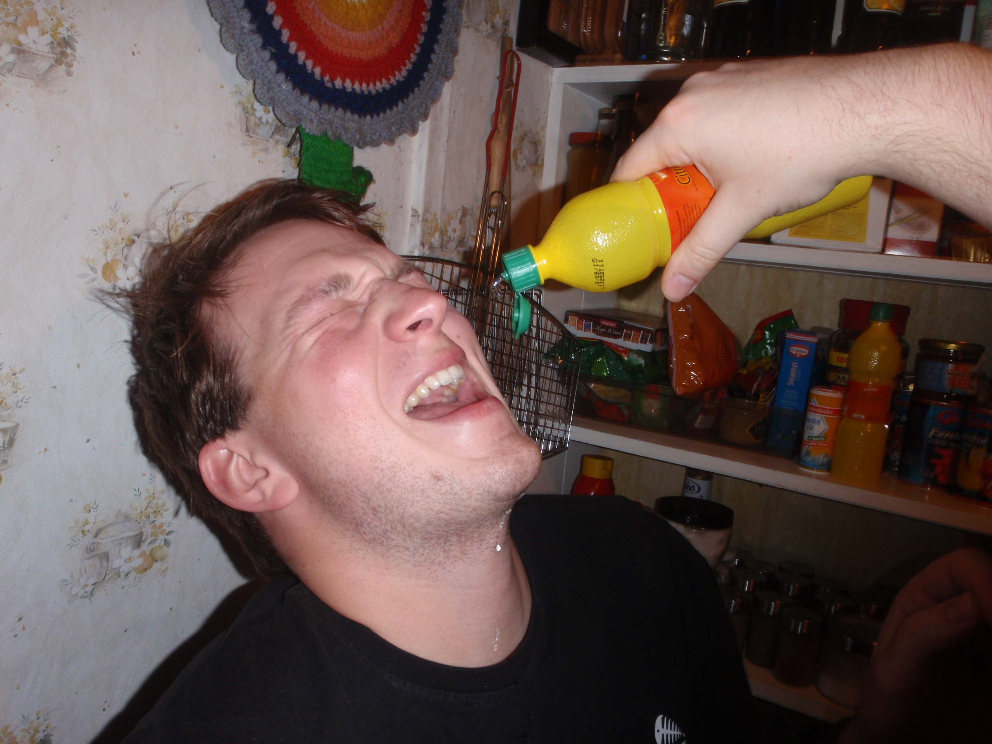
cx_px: 496
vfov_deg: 49.7
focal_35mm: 28
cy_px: 372
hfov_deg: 63.4
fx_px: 802
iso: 100
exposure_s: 1/30
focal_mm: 5
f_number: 3.5
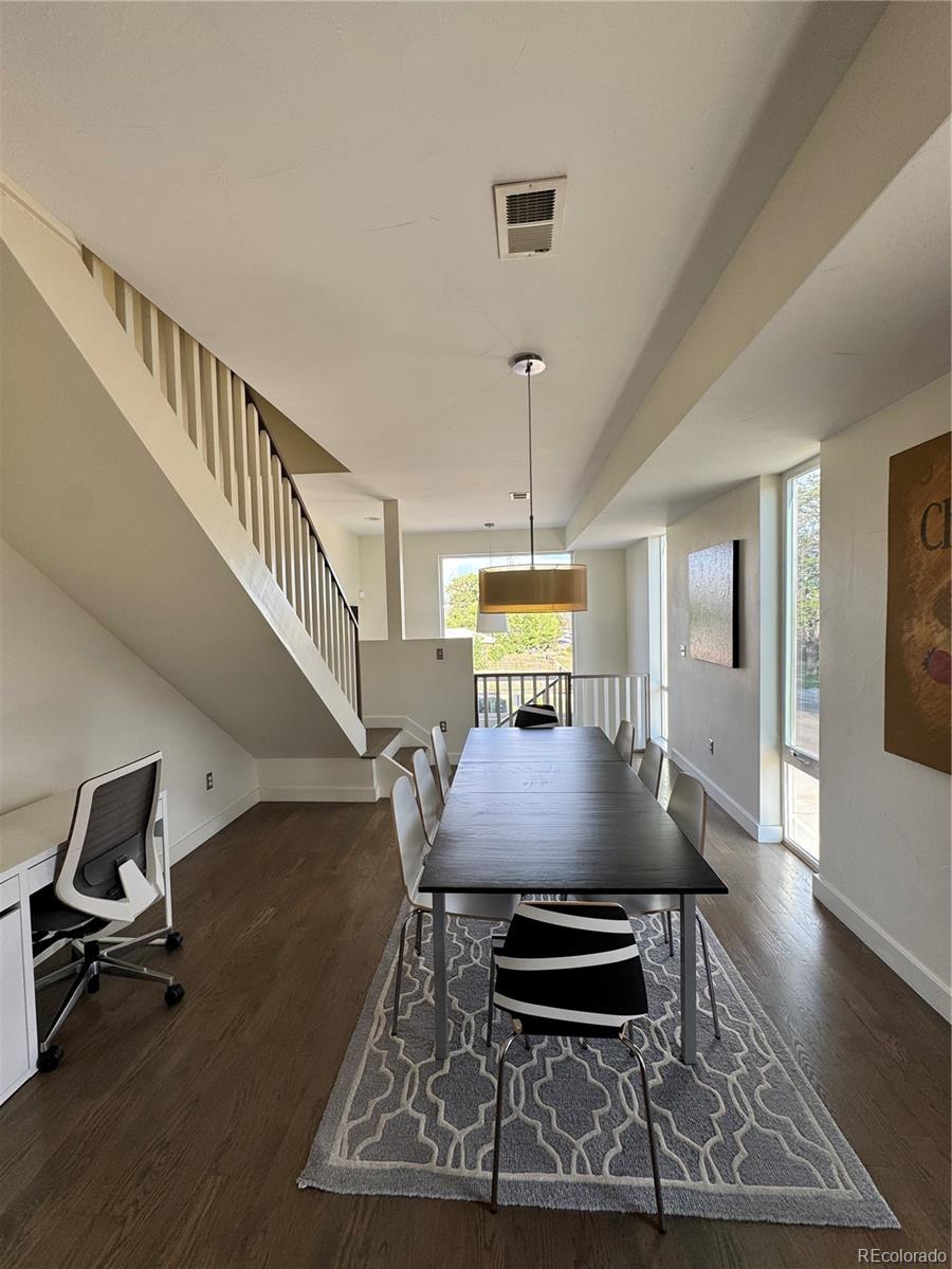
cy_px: 634
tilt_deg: -2.6
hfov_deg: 85.7
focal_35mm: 14
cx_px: 476
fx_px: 513
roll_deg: +1.5
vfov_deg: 102.1
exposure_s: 1/101
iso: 40
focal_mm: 2.22
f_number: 2.2
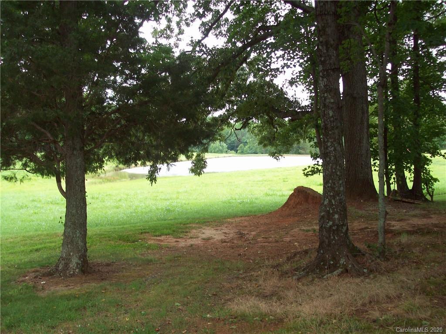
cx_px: 223
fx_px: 580
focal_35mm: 45
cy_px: 167
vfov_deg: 32.2
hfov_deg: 42.1
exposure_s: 1/110
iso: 80
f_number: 3
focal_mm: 7.6
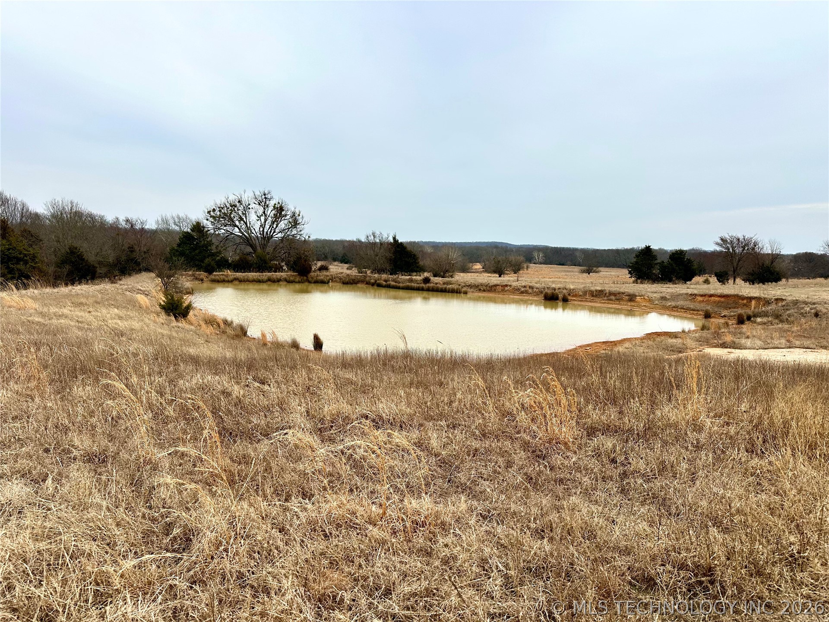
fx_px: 575
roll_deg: -0.5
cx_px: 414
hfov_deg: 71.6
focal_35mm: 24
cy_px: 311
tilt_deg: -5.6
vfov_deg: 56.8
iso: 80
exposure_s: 1/1541
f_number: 1.78
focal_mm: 6.86
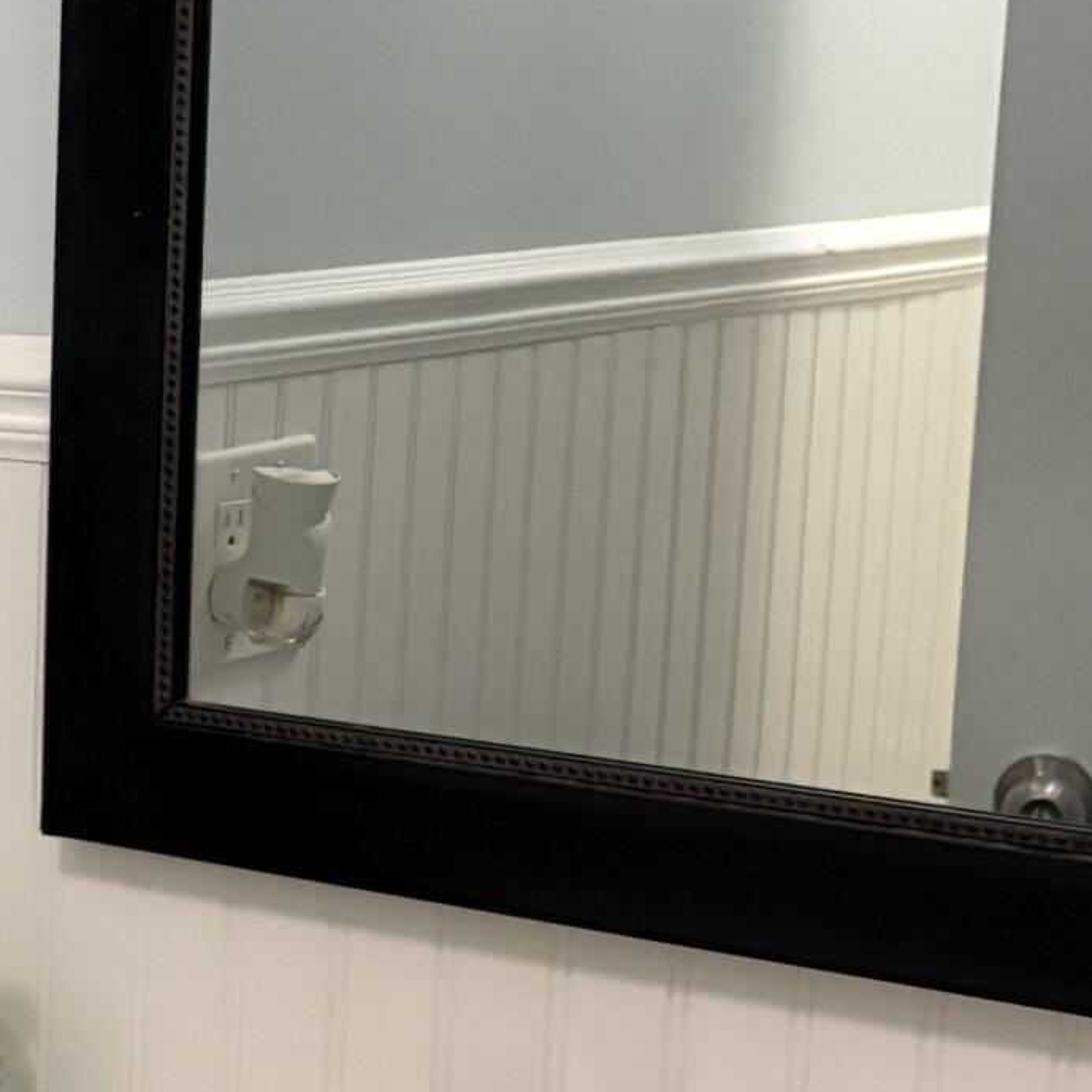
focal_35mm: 100
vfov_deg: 17.4
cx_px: -617
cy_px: 696
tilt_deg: -13.7
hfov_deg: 15.8
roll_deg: +0.6
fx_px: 3569
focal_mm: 5.96
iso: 400
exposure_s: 1/60
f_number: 1.6
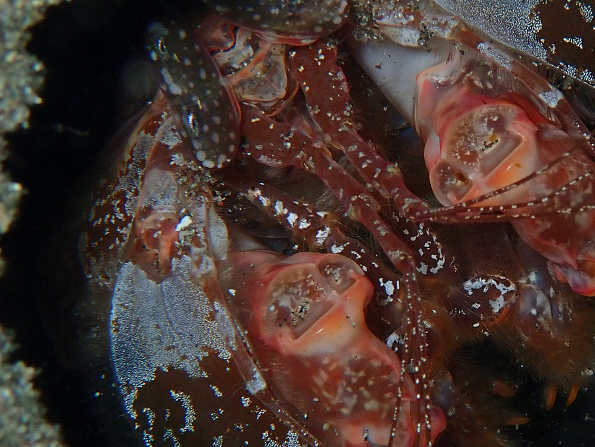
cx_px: 463
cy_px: 264
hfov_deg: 11.2
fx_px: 3026
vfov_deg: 8.4
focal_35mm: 176
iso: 200
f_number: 6.3
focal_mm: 18
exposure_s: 1/200
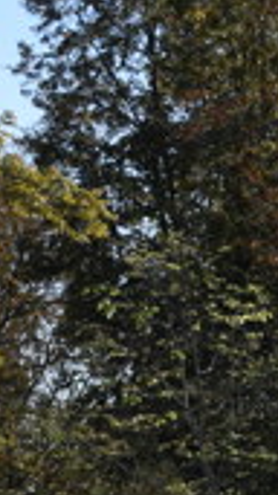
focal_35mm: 171
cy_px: 685
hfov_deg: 7.0
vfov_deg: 12.1
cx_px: 308
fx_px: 2248
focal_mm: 25
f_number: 9
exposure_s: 1/320
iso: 200
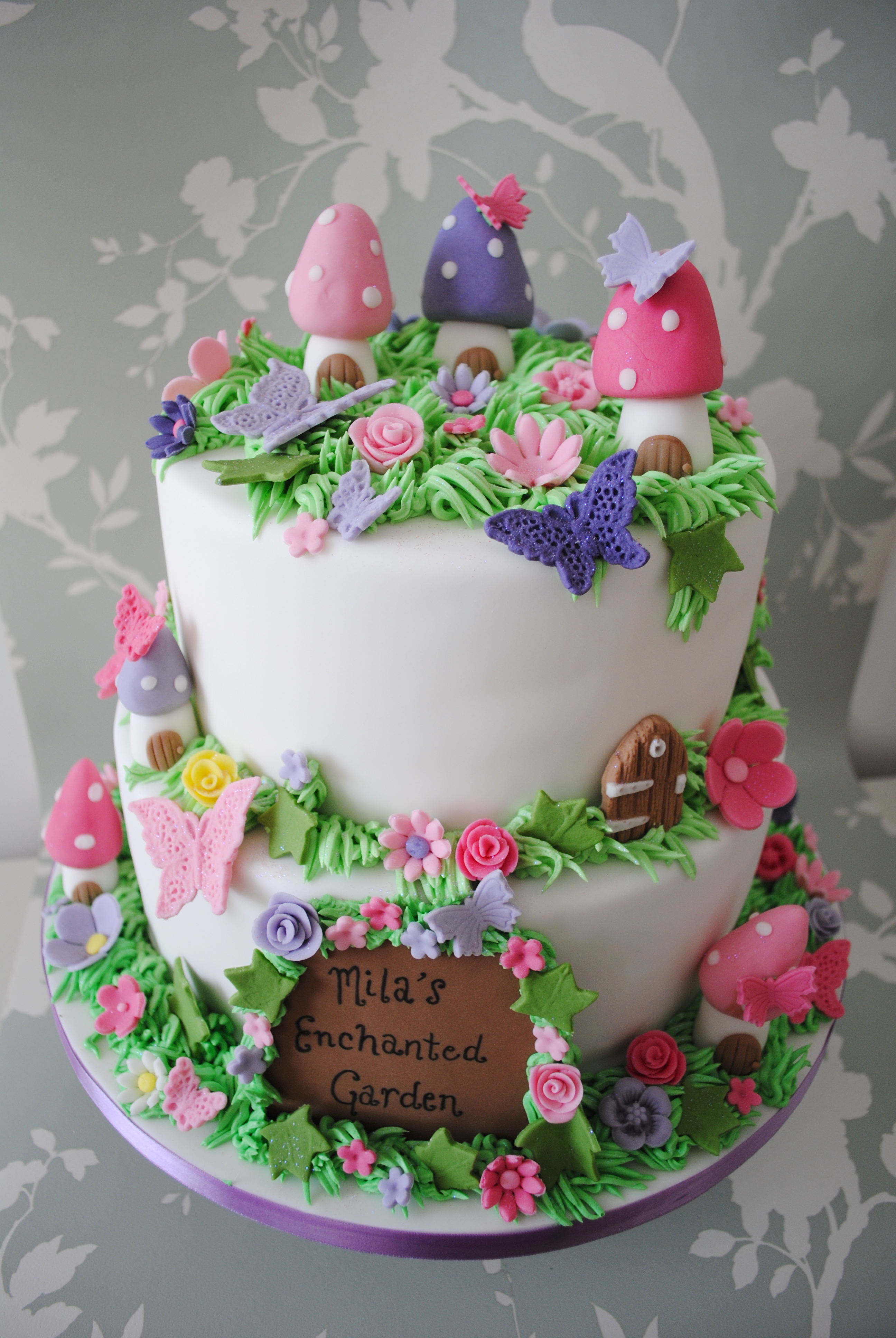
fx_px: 1005
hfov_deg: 48.0
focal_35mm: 27
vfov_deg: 67.3
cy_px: 669
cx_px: 448
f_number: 3.5
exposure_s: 1/40
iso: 200
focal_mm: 18
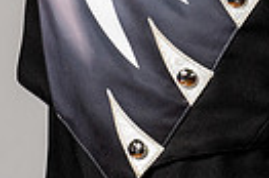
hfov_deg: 5.7
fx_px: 2694
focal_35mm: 361
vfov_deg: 3.7
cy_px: -272
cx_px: 124
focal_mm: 70
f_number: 7.1
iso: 250
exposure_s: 1/250
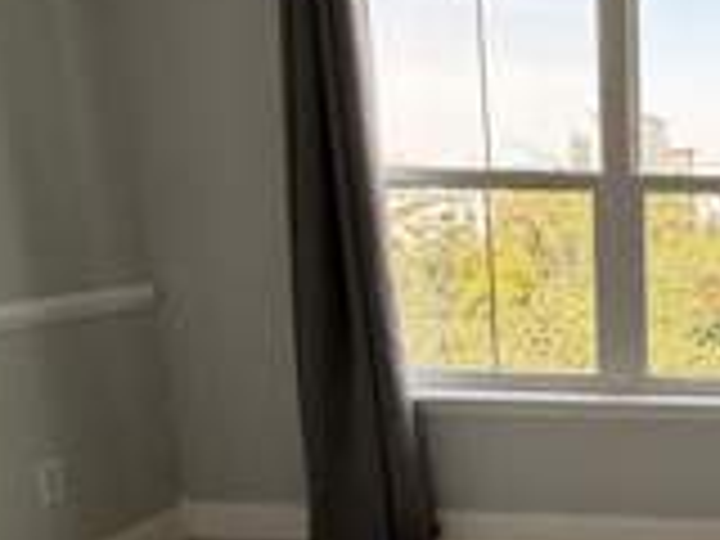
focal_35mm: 42
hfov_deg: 37.2
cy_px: 382
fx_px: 874
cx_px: 801
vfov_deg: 33.9
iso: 100
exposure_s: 1/121
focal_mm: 2.22
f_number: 2.2
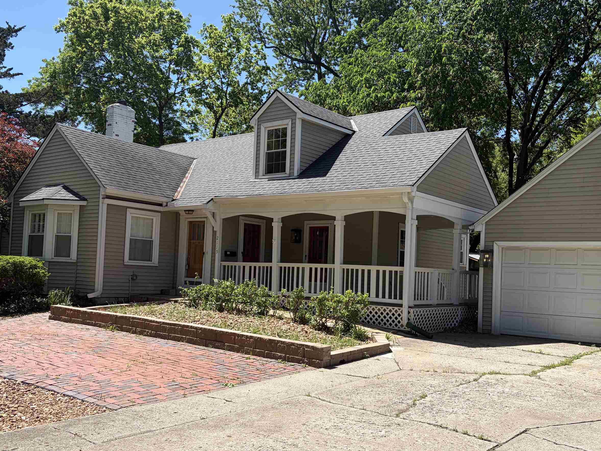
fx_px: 590
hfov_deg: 53.9
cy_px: 253
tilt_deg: +3.1
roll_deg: -1.8
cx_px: 327
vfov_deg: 41.7
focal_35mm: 34
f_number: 1.6
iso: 50
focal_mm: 5.96
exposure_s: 1/2985
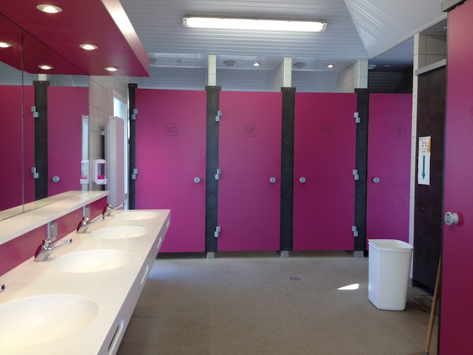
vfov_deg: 40.7
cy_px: 178
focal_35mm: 35
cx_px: 236
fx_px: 478
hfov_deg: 52.6
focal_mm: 4.28
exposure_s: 1/60
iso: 50
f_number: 2.4
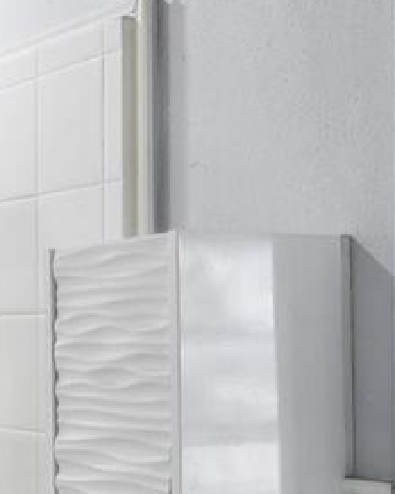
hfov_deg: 17.2
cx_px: -13
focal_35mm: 87
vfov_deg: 21.9
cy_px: 313
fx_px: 1271
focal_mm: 16
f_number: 4.5
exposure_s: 1/90
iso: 400
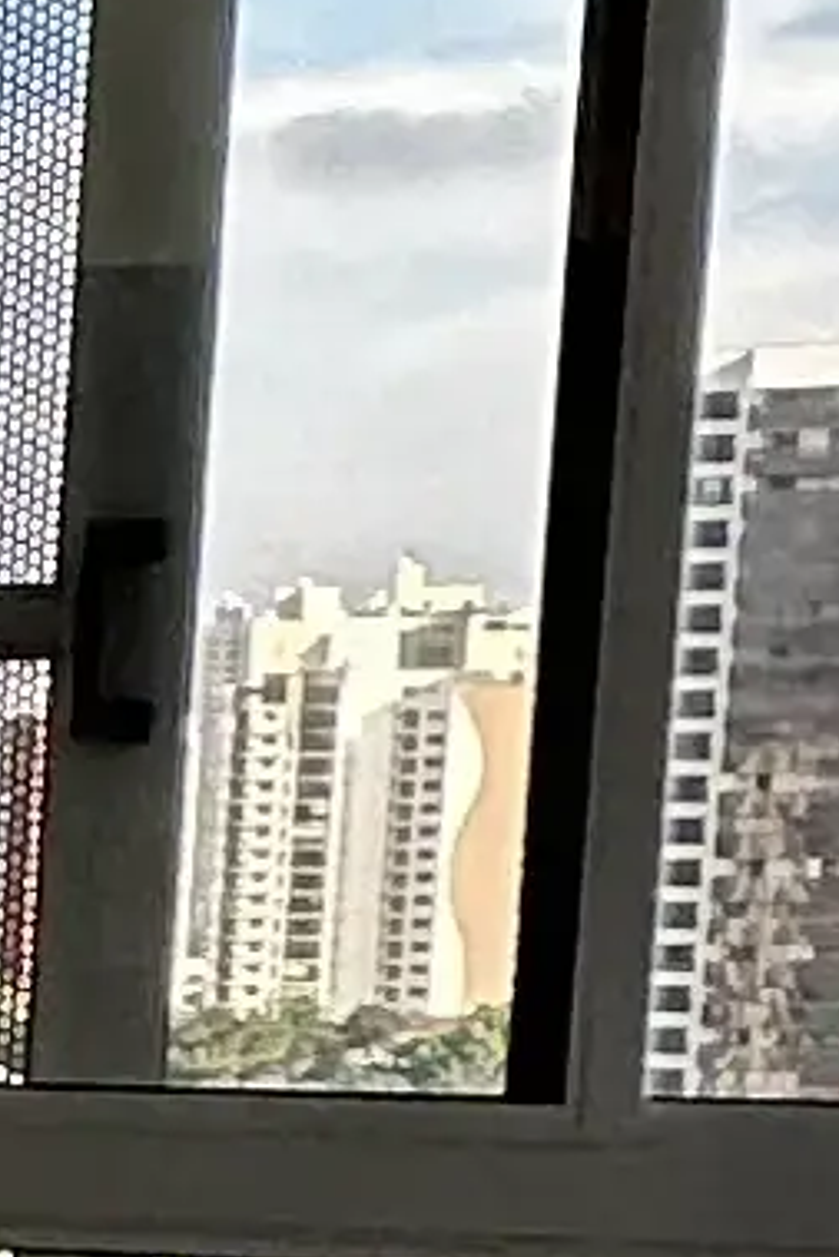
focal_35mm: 155
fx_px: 5413
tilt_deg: -7.4
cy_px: 1436
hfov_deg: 6.5
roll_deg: +0.0
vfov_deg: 13.0
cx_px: -2875
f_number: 2.2
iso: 80
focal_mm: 2.22
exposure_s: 1/99
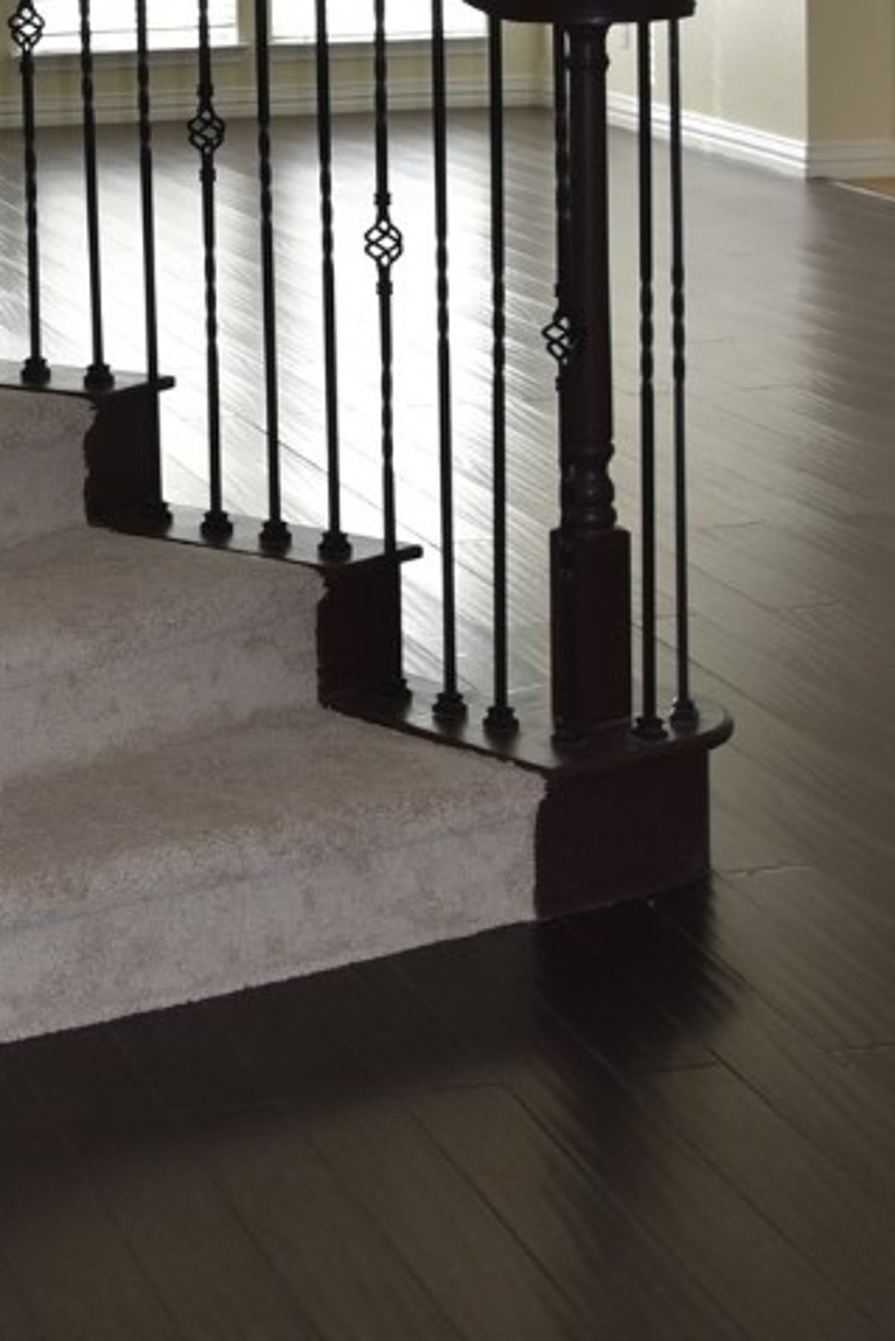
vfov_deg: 21.6
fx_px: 3354
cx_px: -331
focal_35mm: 90
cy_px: -95
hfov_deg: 14.4
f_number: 5.6
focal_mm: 28
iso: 500
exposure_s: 1/125
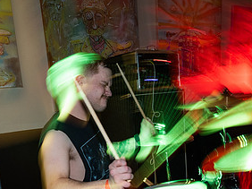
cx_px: 130
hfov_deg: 45.8
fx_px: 298
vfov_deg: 33.5
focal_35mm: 41
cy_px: 165
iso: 800
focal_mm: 14
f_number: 2.8
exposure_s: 1/13
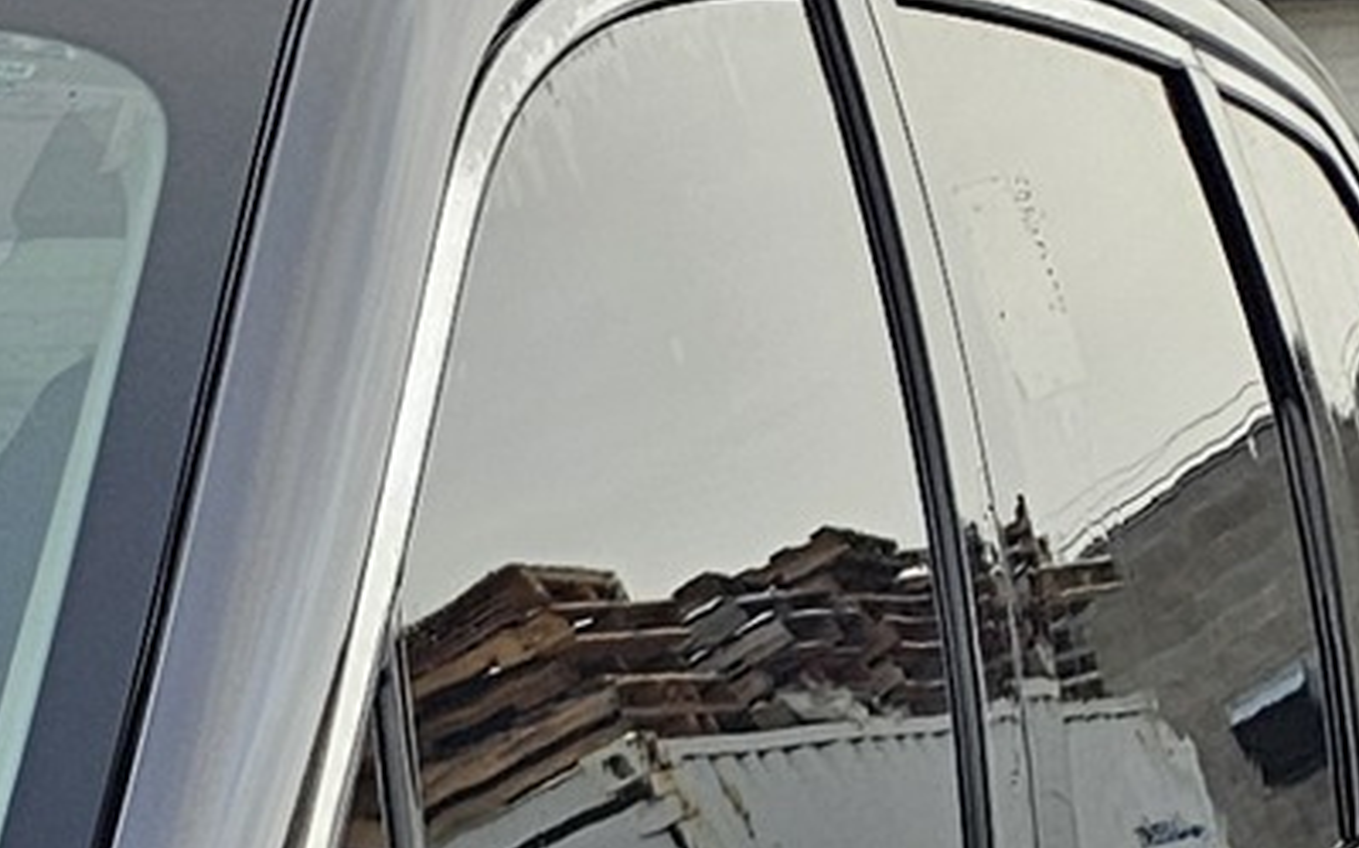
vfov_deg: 6.7
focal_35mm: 176
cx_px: -2200
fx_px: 6516
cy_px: 2578
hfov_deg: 10.0
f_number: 1.8
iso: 50
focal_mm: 5.4
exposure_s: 1/180
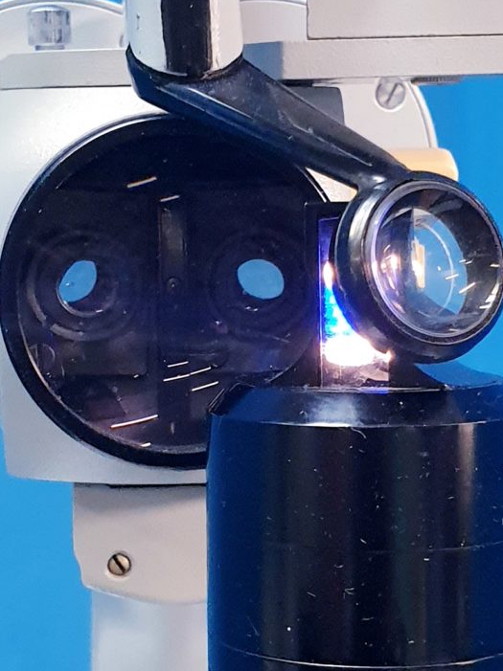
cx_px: 192
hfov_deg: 15.5
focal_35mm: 95
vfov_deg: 20.6
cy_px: 395
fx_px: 1842
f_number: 2.4
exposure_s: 1/50
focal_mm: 4.3
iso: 400
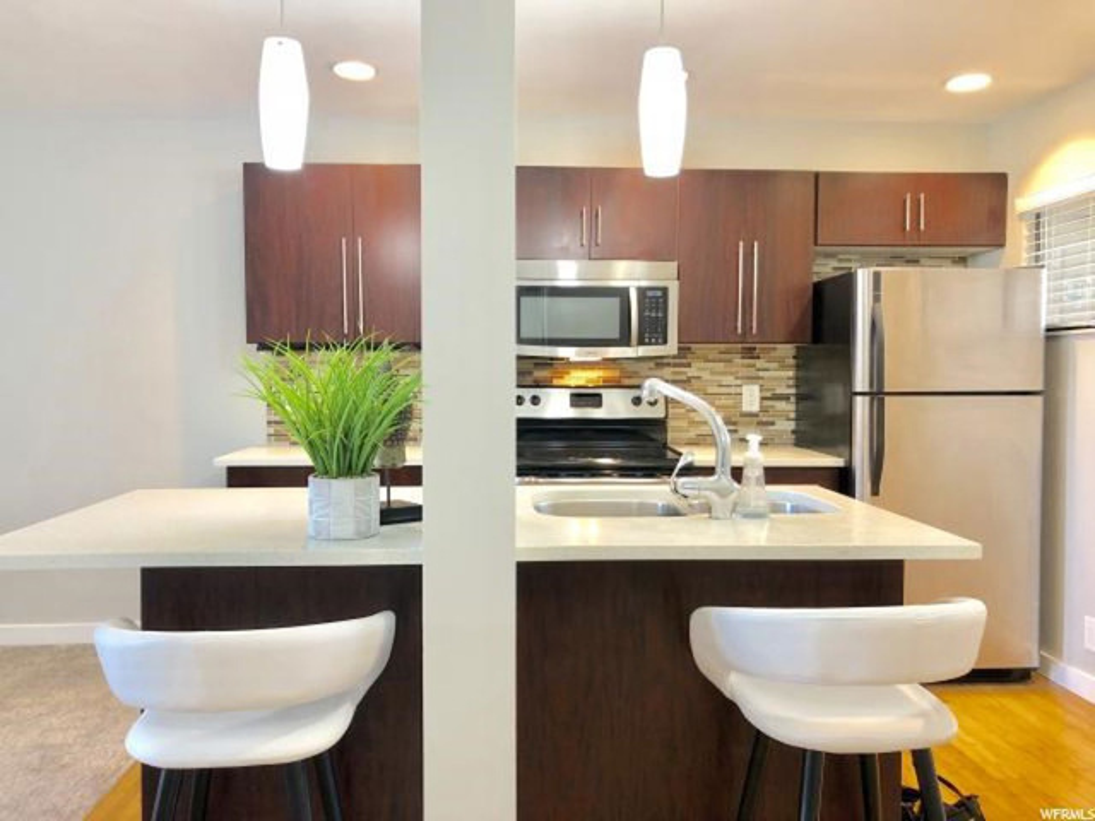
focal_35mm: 28
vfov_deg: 49.7
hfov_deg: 63.4
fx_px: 886
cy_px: 410
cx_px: 548
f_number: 1.8
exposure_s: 1/15
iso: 40
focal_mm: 4
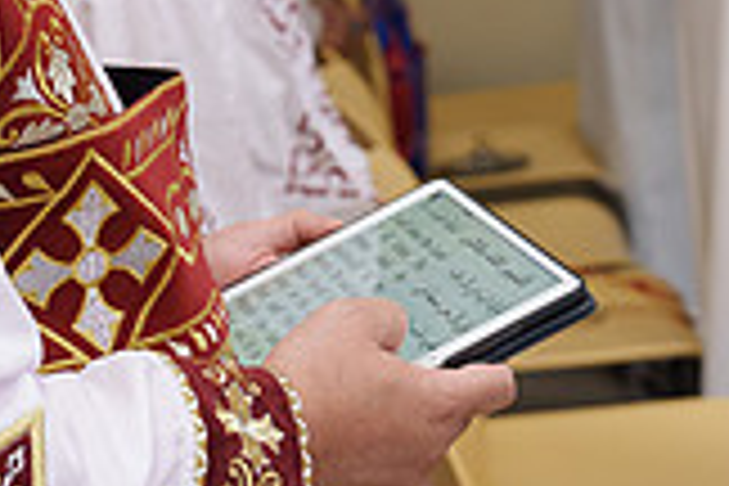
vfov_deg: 9.9
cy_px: -115
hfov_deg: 14.8
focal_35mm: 136
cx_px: -45
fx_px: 2754
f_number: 3.5
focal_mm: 38
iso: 1600
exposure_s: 1/125
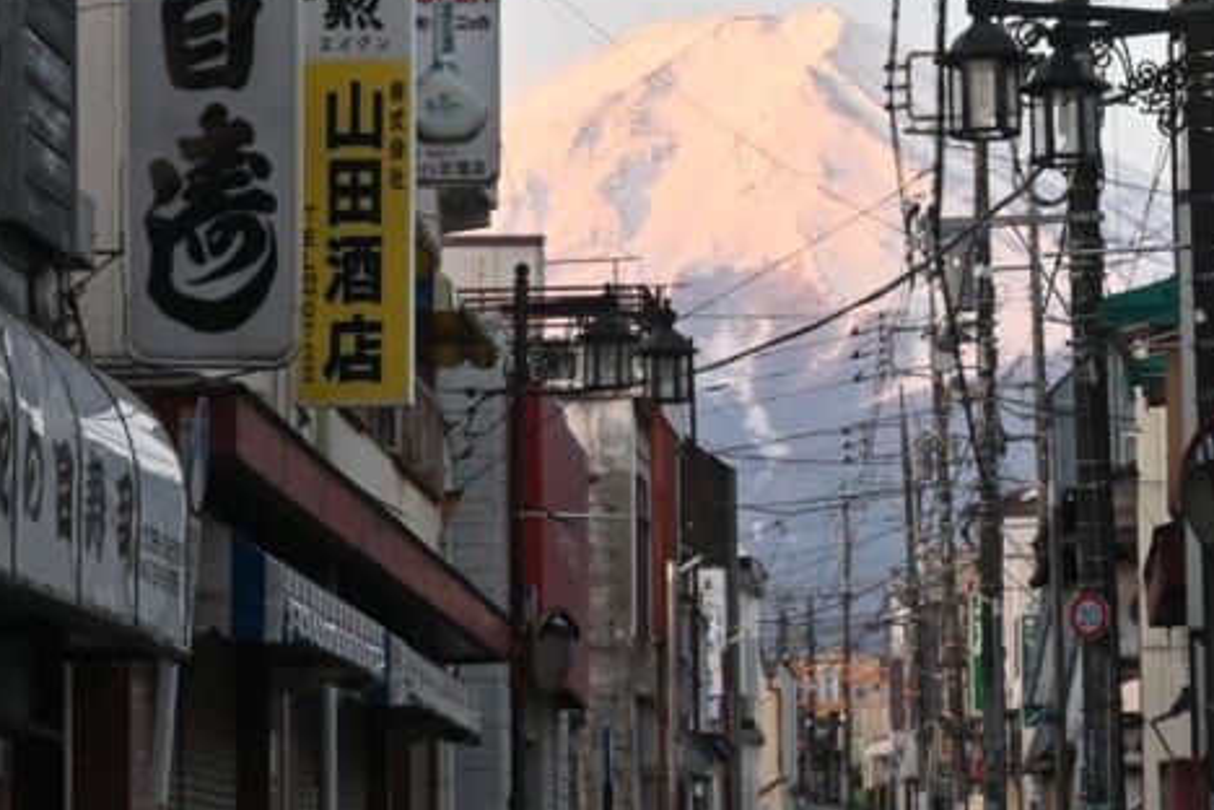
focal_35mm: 141
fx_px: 4754
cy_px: 370
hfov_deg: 14.5
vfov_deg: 9.7
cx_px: 744
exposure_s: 1/200
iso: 400
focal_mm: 44
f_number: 6
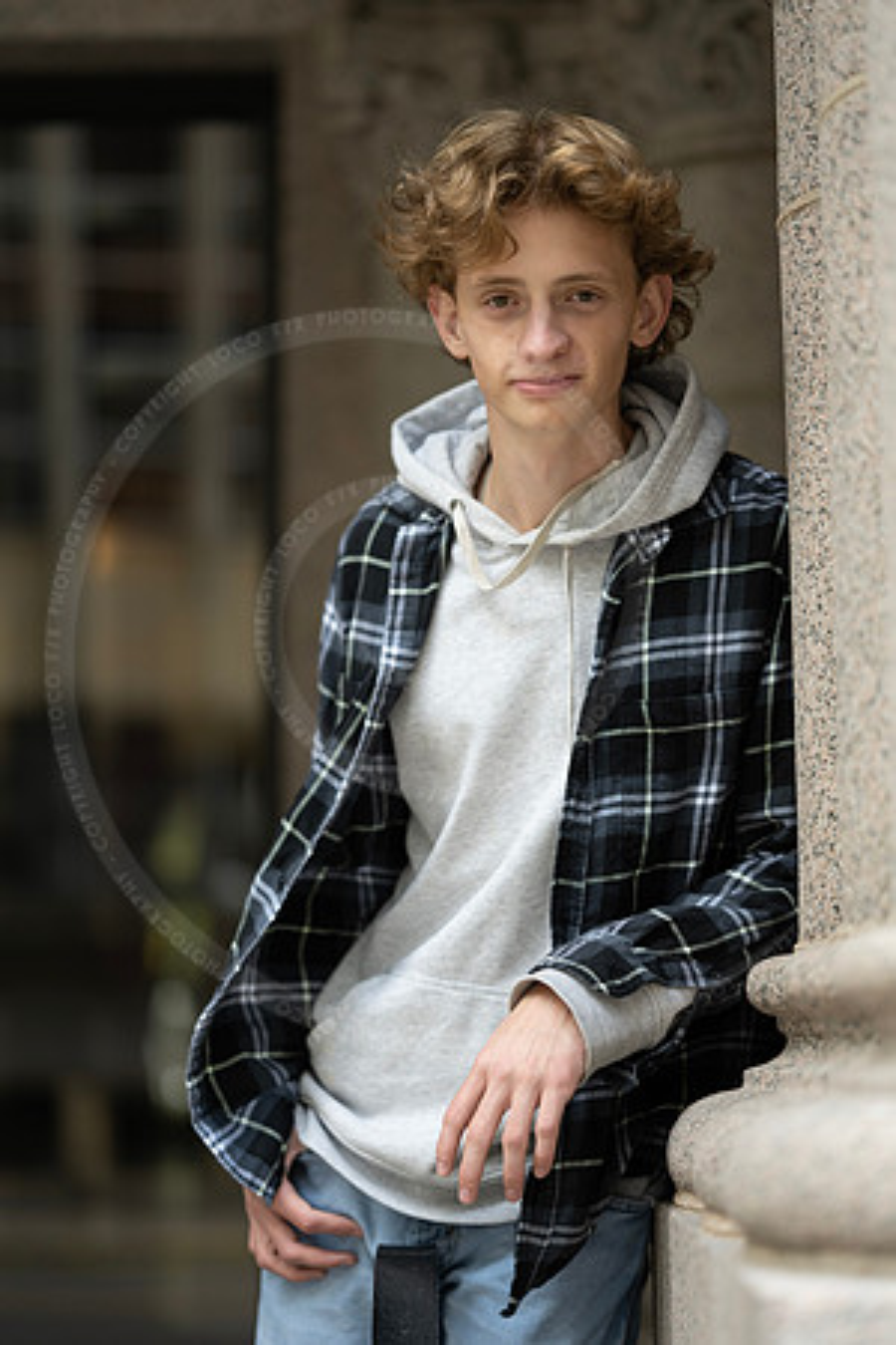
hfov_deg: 16.1
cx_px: 448
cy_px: 672
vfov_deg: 23.9
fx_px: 3173
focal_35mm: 85
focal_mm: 85
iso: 160
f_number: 1.8
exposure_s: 1/200
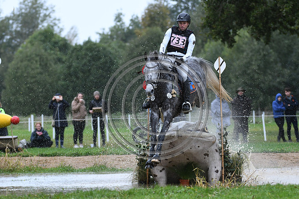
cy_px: 100
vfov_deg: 4.6
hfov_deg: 6.9
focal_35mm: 300
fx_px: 2492
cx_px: 150
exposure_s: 1/1250
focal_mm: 200
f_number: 4.5
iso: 1100
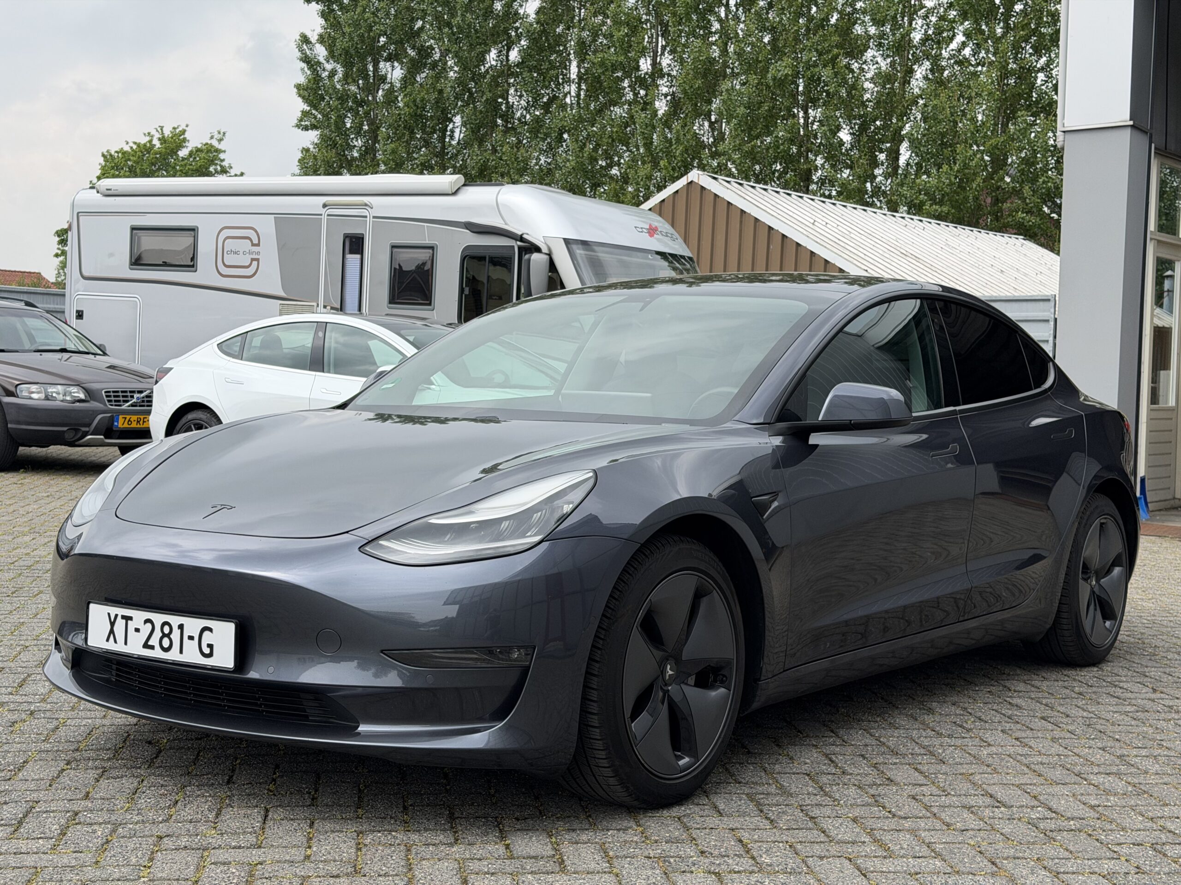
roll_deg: -1.2
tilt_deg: -3.7
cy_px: 442
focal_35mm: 48
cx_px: 590
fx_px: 1638
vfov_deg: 30.3
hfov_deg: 39.7
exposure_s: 1/2033
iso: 64
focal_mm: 6.76
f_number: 1.78
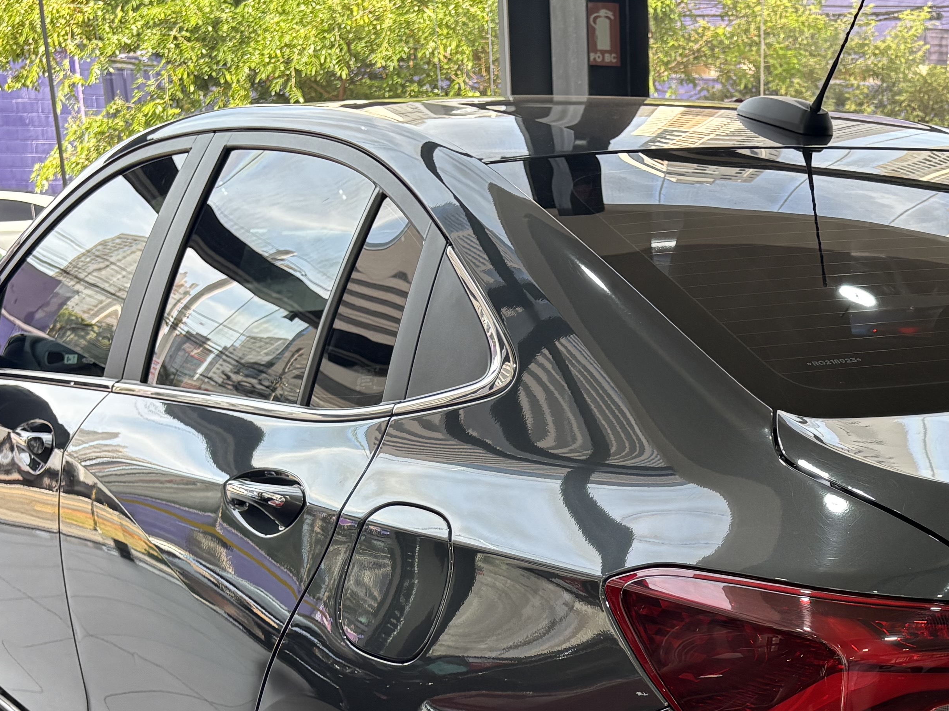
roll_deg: +0.4
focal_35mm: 61
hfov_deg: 30.8
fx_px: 1672
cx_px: 774
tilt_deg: -19.2
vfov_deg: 22.9
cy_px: 748
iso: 64
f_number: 1.6
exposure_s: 1/251
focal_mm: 5.96
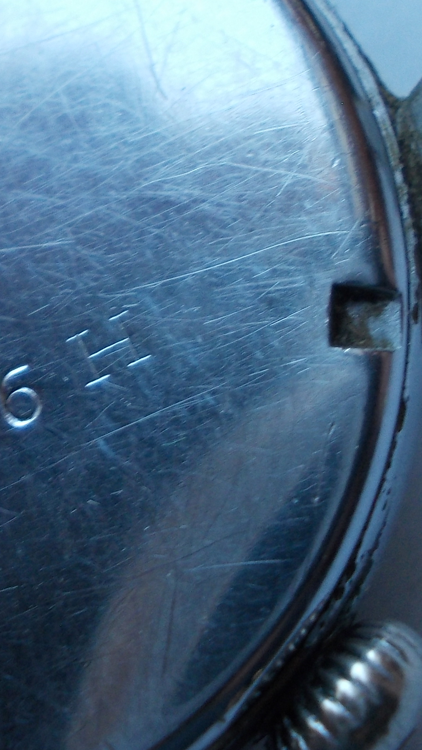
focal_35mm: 90
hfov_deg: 13.3
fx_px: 1791
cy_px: 316
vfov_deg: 23.6
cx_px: 11
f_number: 3.3
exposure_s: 1/40
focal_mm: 6.1
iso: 80
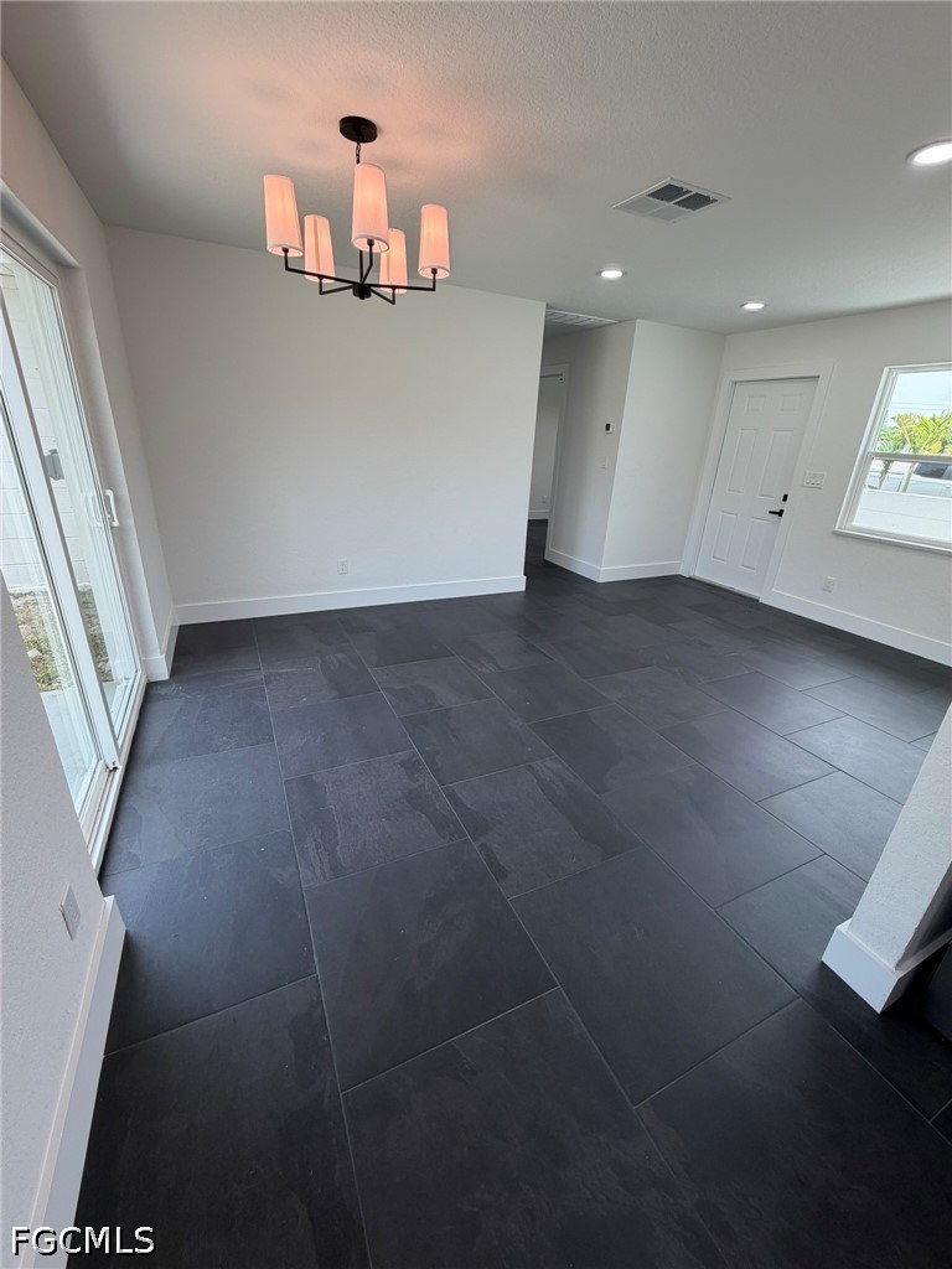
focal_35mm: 14
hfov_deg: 85.7
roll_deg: -3.6
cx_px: 476
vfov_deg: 102.1
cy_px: 634
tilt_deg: -22.8
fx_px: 513
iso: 64
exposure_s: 1/120
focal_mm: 2.22
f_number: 2.2
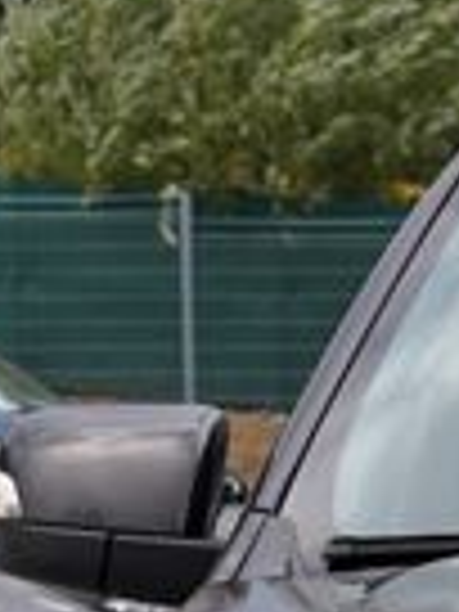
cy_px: 1028
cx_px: 1161
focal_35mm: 239
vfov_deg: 8.1
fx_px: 4225
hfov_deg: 5.9
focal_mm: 33
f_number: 5
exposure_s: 1/125
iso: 100
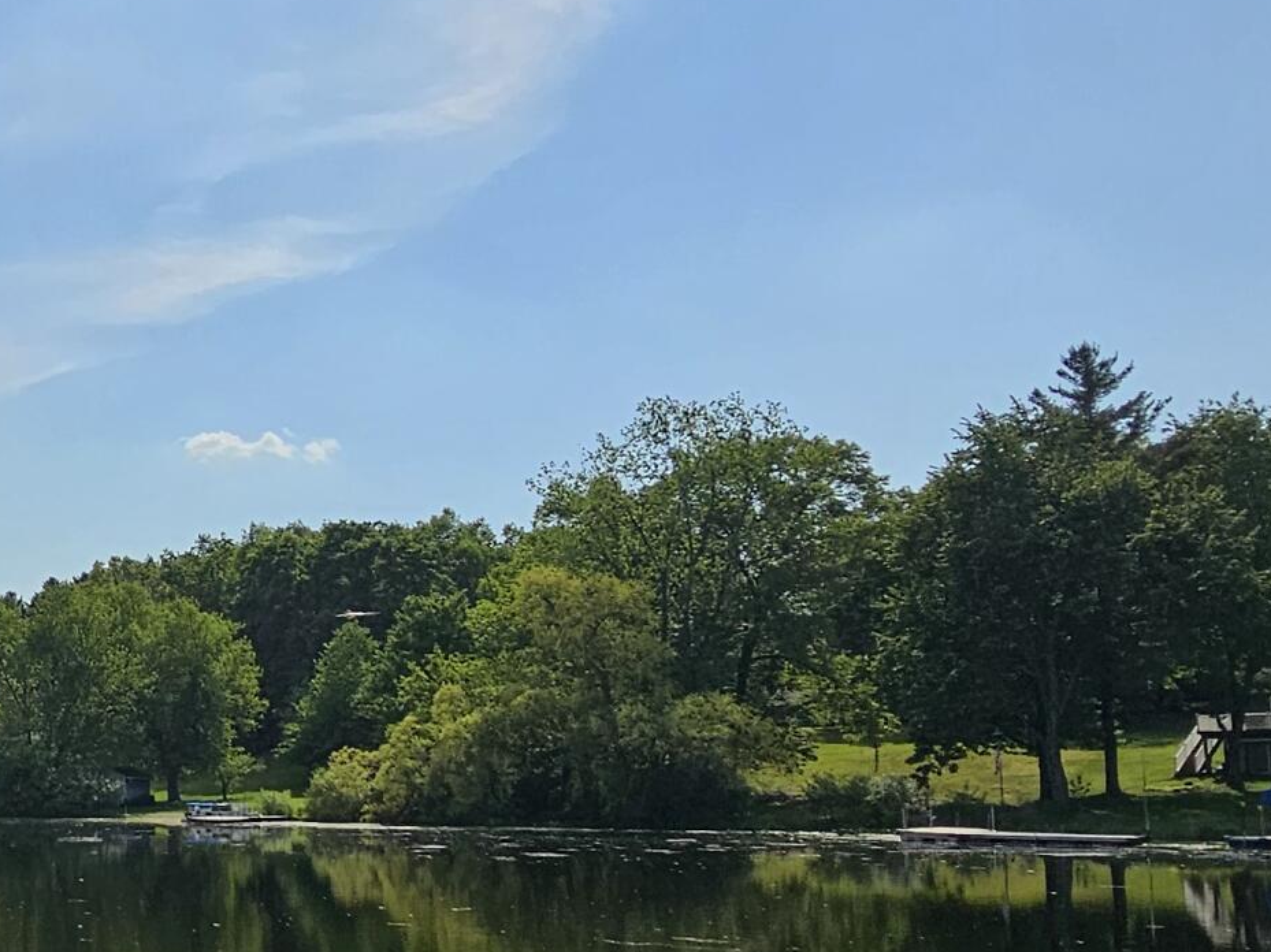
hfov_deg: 38.5
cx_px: -64
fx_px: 1542
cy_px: 621
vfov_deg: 34.1
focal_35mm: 42
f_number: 2.2
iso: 50
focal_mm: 2.2
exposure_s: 1/6151
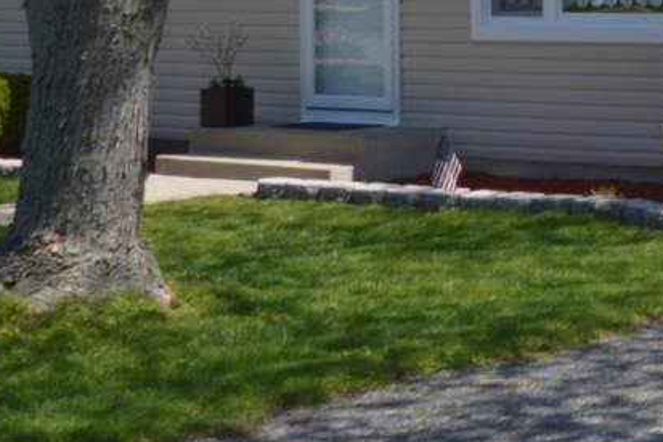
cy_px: -267
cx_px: 923
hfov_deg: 16.2
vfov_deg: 11.1
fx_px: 2172
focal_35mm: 118
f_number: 3.8
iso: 100
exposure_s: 1/1000
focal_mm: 20
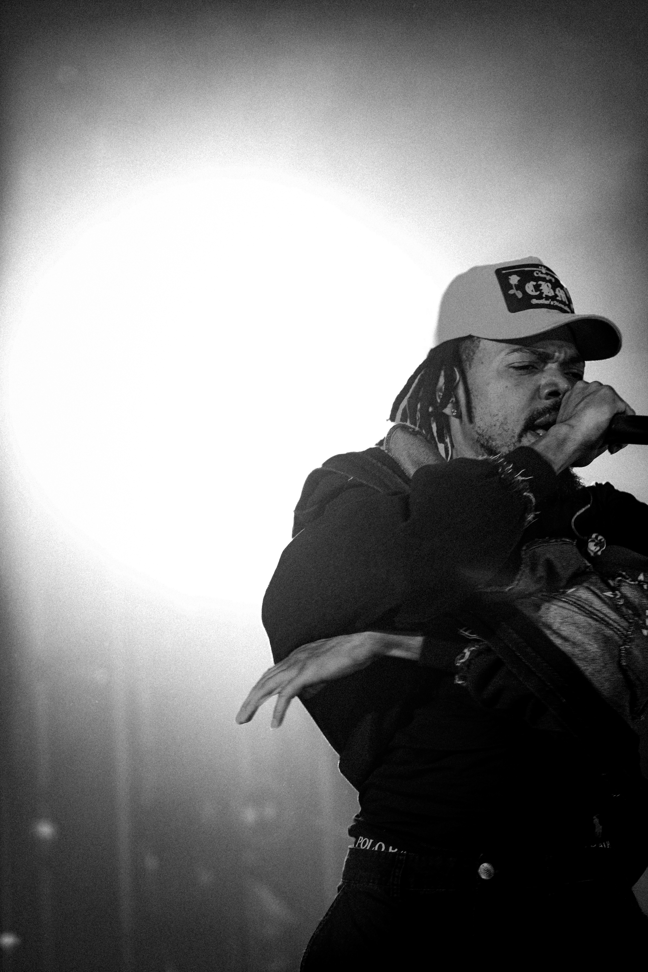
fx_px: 3051
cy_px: 486
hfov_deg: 12.1
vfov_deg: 18.1
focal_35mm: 113
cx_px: 324
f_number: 2
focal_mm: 75
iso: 320
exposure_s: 1/250
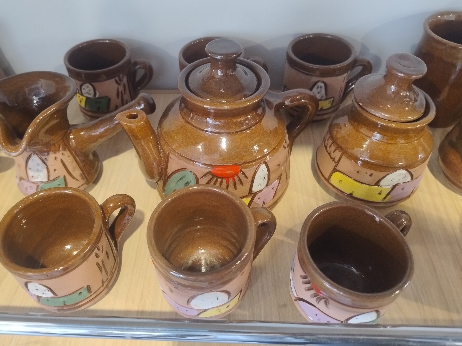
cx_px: 206
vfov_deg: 51.3
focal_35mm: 27
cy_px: 164
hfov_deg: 65.2
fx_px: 360
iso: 1169
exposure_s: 1/50
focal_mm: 5.56
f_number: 1.8
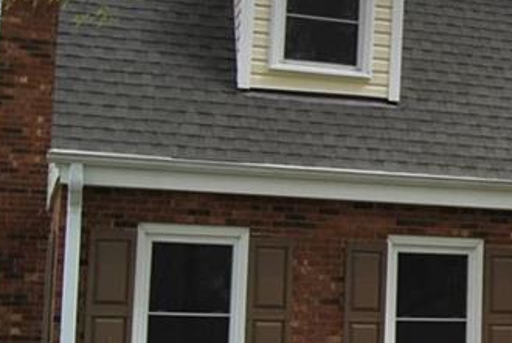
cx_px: 746
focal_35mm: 93
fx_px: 1324
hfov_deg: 19.4
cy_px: 172
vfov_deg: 14.8
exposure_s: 1/200
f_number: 9
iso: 100
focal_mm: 20
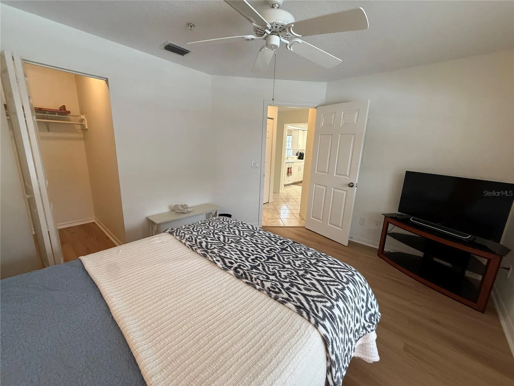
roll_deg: -1.9
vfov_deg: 85.7
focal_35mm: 14
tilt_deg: -13.1
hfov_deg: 102.1
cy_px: 193
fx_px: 208
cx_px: 257
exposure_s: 1/120
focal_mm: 2.22
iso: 250
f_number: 2.2
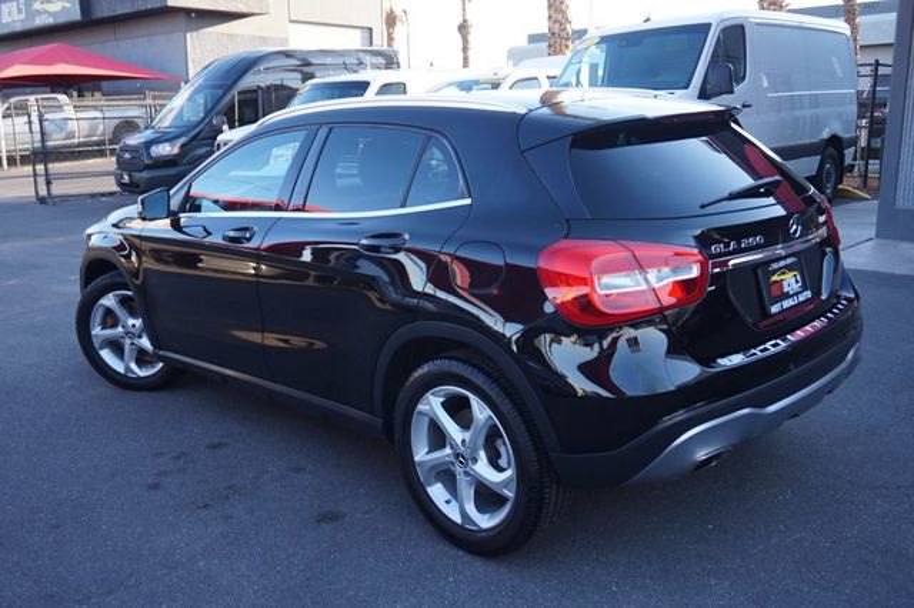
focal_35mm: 33
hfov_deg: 57.2
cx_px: 457
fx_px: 837
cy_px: 304
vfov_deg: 39.9
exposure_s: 1/60
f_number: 5
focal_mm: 22
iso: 100
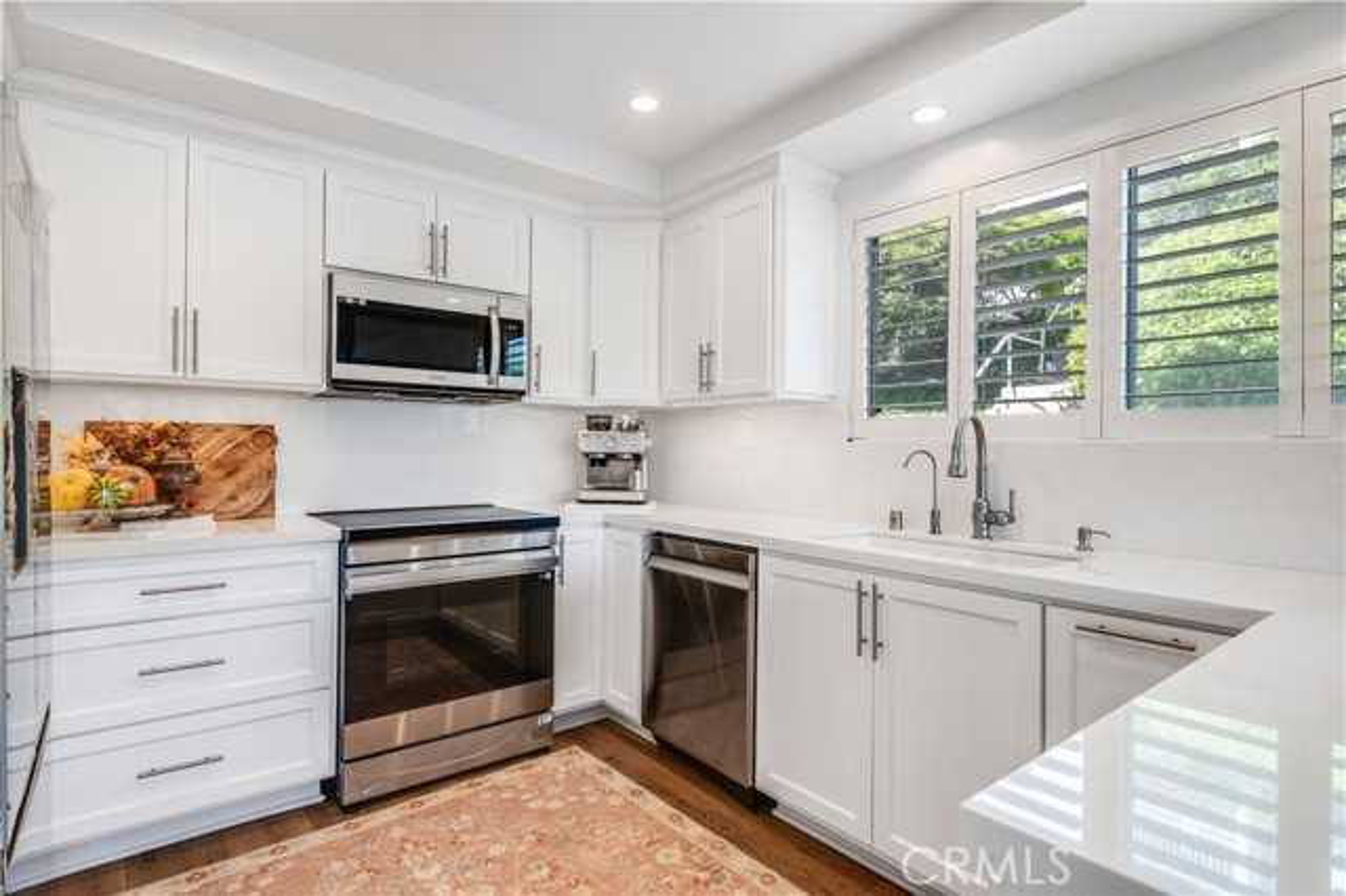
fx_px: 710
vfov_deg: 64.5
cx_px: 673
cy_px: 448
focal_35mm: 19
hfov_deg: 86.9
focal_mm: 19
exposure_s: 1/40
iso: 200
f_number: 11
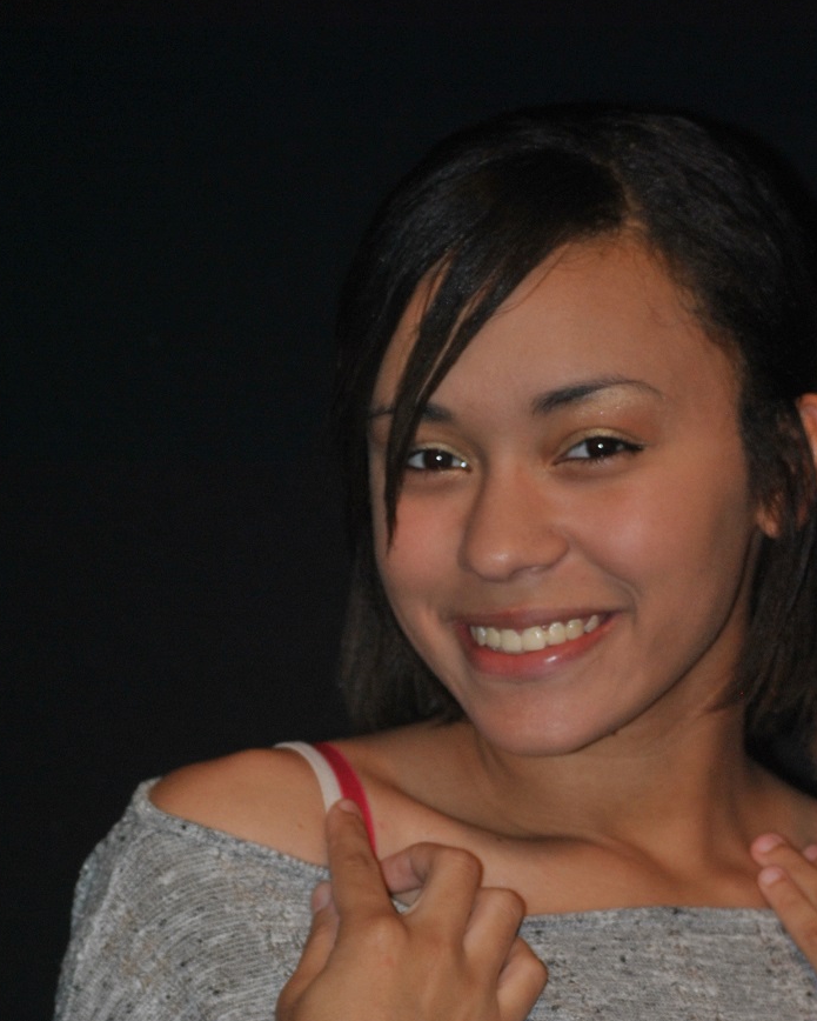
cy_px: 991
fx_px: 5557
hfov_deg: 8.4
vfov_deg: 10.4
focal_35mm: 184
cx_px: 649
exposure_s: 1/60
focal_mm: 65
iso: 200
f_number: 4.2
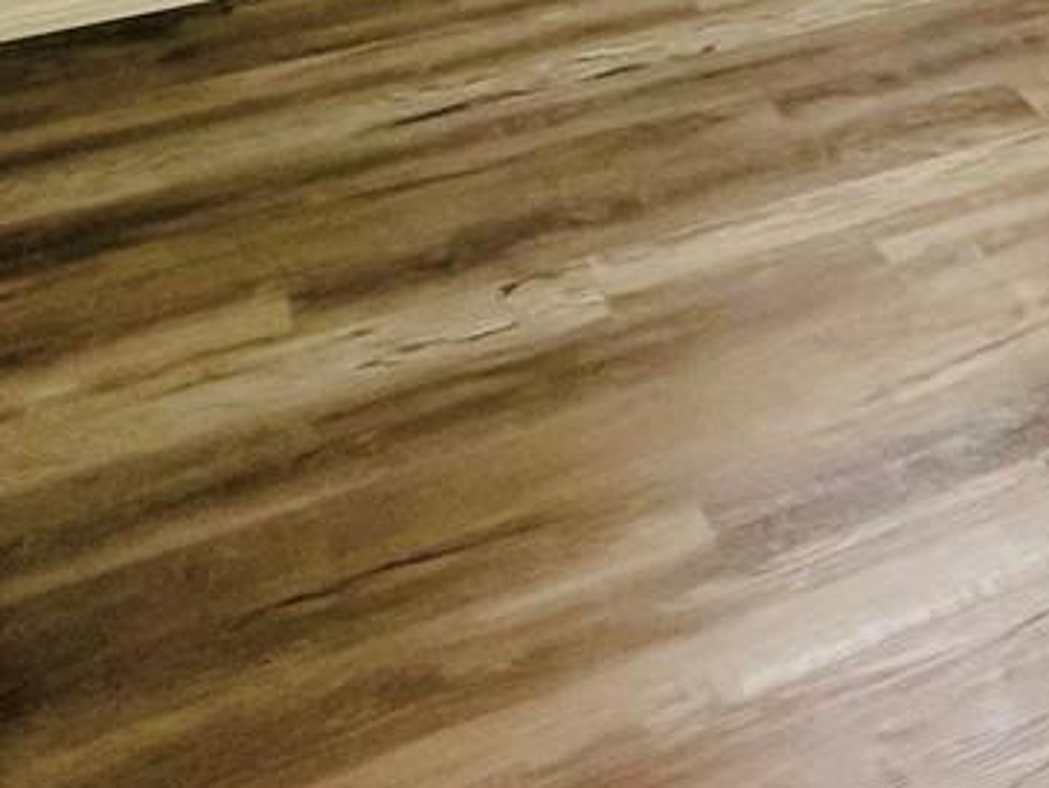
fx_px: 1879
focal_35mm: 62
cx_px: 1279
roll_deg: +1.3
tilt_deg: -7.8
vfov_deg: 19.3
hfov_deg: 27.3
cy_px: -523
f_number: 2.2
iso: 200
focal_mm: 2.22
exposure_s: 1/60
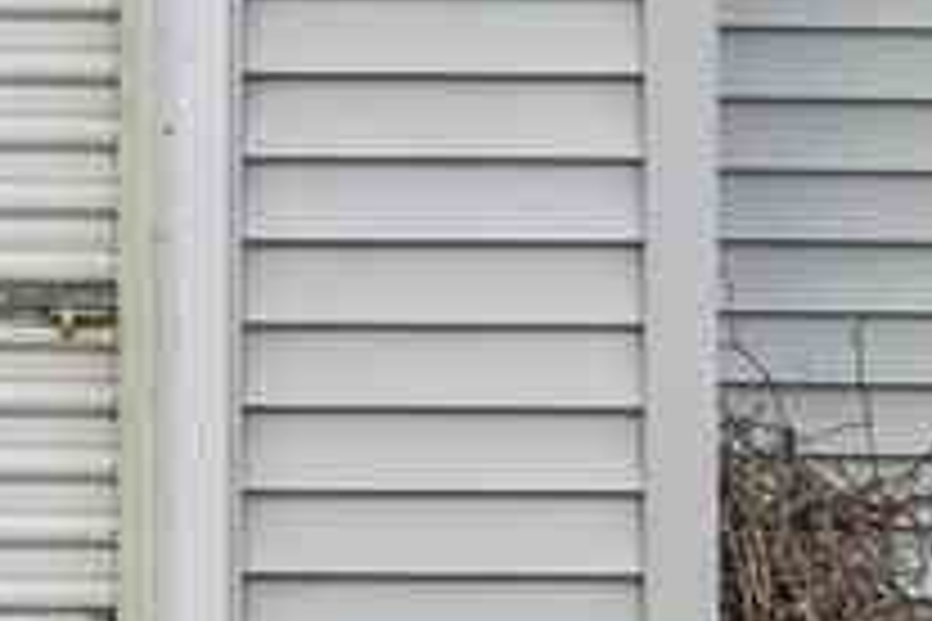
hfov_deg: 6.4
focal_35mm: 322
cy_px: -430
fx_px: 8336
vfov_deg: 4.2
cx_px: -167
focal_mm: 35
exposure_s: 1/640
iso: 400
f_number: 9
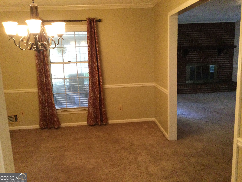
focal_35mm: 31
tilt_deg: -7.4
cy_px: 91
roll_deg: +1.3
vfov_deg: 45.4
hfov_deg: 58.4
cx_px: 121
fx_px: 217
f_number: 2.4
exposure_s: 1/30
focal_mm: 3.3
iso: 160
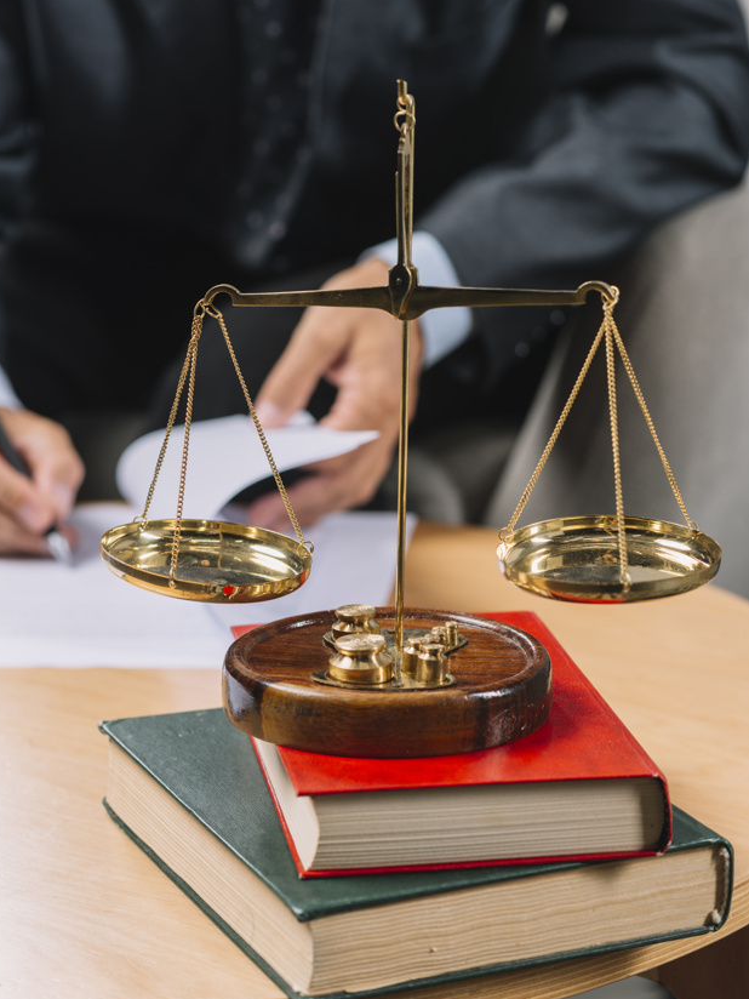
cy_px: 441
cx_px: 371
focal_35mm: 93
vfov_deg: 21.1
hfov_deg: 15.9
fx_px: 2683
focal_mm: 85
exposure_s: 1/160
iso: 200
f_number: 5
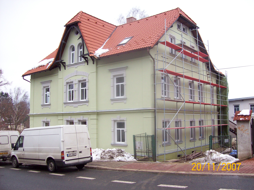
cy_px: 95
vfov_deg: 39.6
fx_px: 264
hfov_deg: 51.4
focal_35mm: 36
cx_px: 127
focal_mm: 6
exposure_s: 1/266
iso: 80
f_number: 2.7
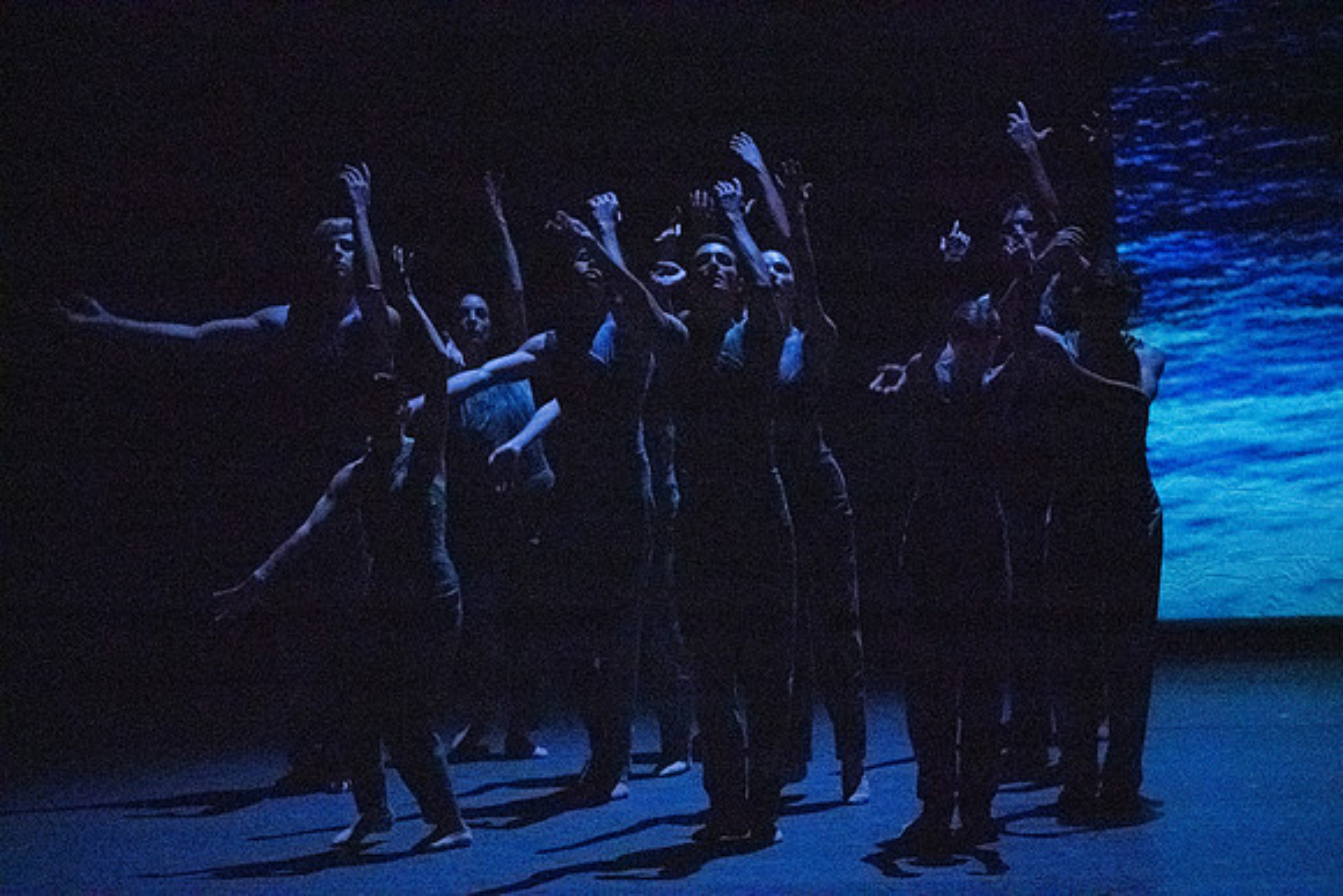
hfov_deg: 5.2
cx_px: 672
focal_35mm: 400
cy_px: 448
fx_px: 14925
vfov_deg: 3.4
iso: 25600
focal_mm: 400
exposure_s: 1/400
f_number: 5.6
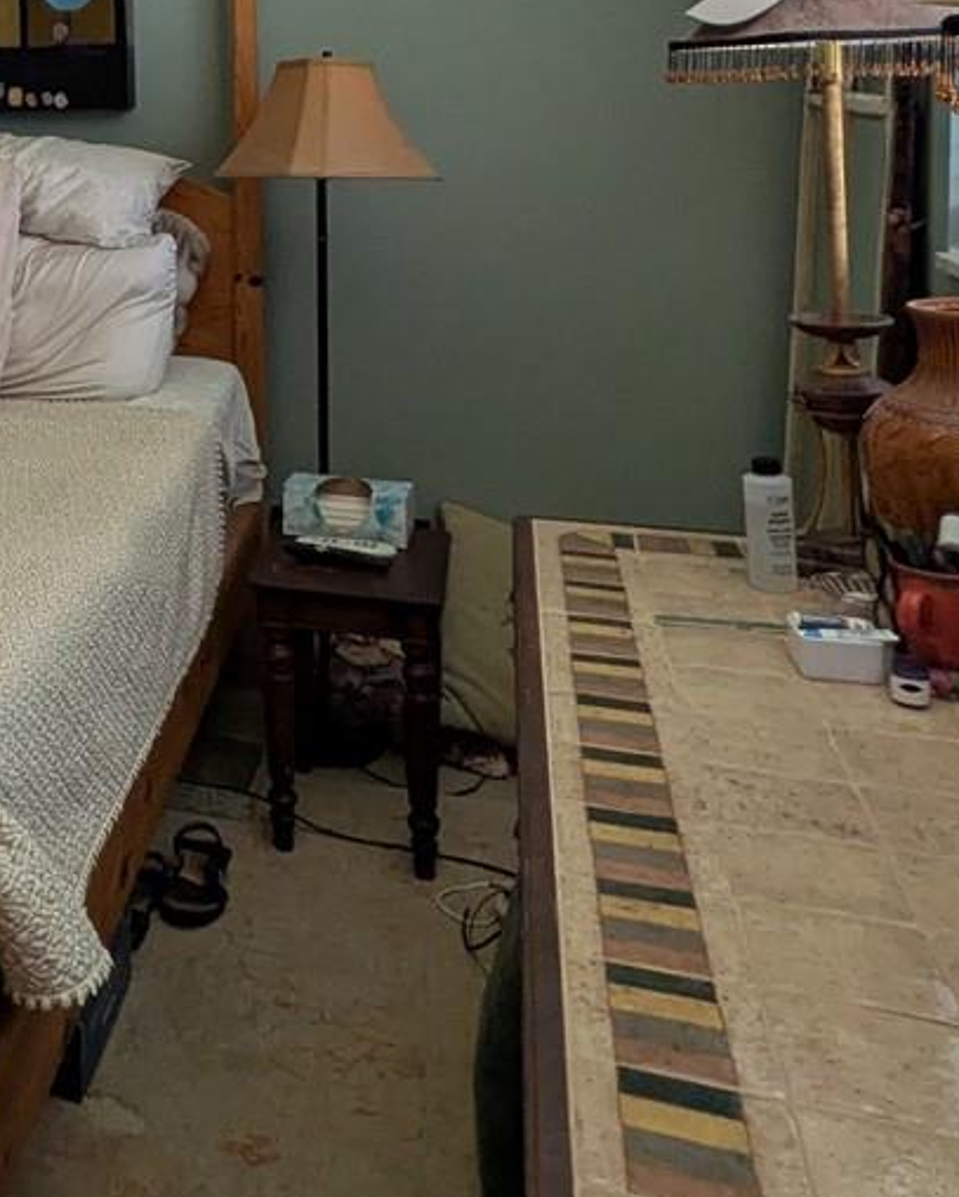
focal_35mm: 43
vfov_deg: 39.7
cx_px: -139
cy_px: 120
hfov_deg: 30.6
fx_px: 1524
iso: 96
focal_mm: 1.85
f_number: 2.2
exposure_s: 1/85.9
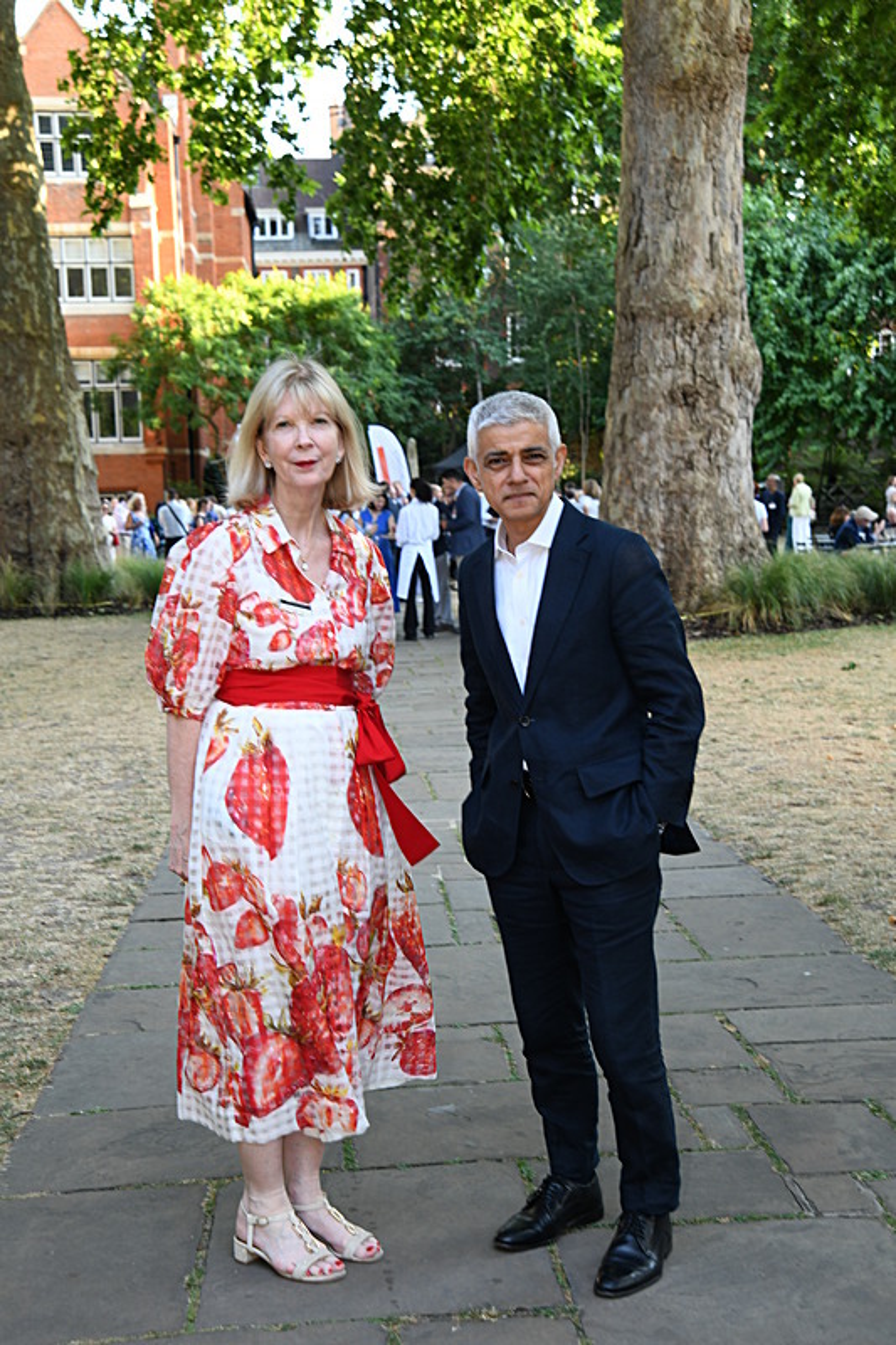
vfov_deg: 41.1
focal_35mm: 48
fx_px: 1793
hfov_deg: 28.1
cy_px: 672
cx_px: 448
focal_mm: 48
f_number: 6.3
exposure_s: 1/60
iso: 400
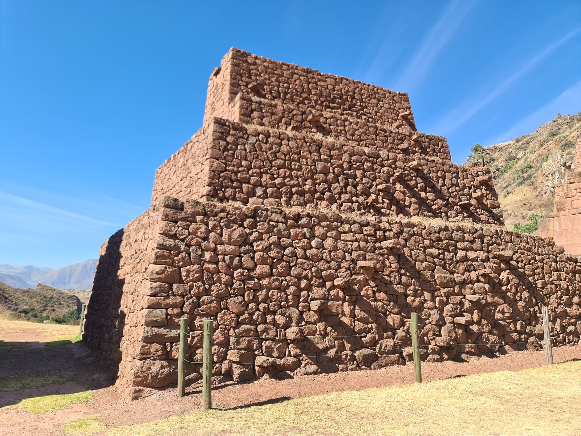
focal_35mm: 25
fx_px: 420
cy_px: 218
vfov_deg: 54.9
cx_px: 290
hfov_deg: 69.4
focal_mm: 7
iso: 50
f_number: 1.8
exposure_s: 1/441
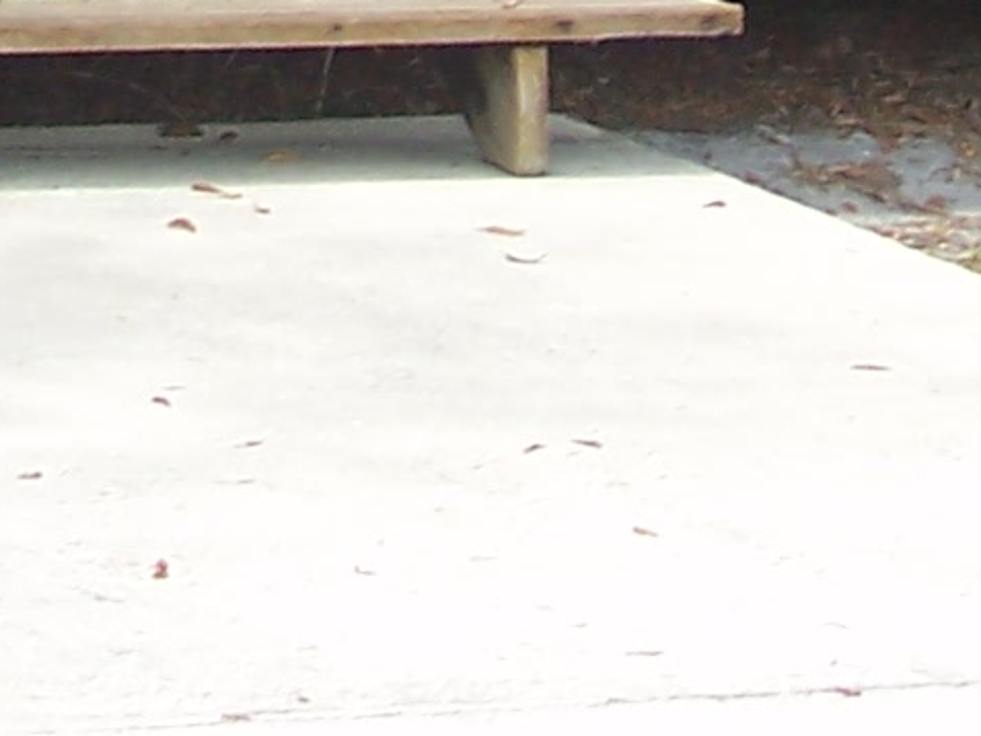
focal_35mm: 253
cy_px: -1641
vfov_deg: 5.5
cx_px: -158
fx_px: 7172
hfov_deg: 7.8
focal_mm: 7.8
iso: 64
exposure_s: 1/500
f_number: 2.8
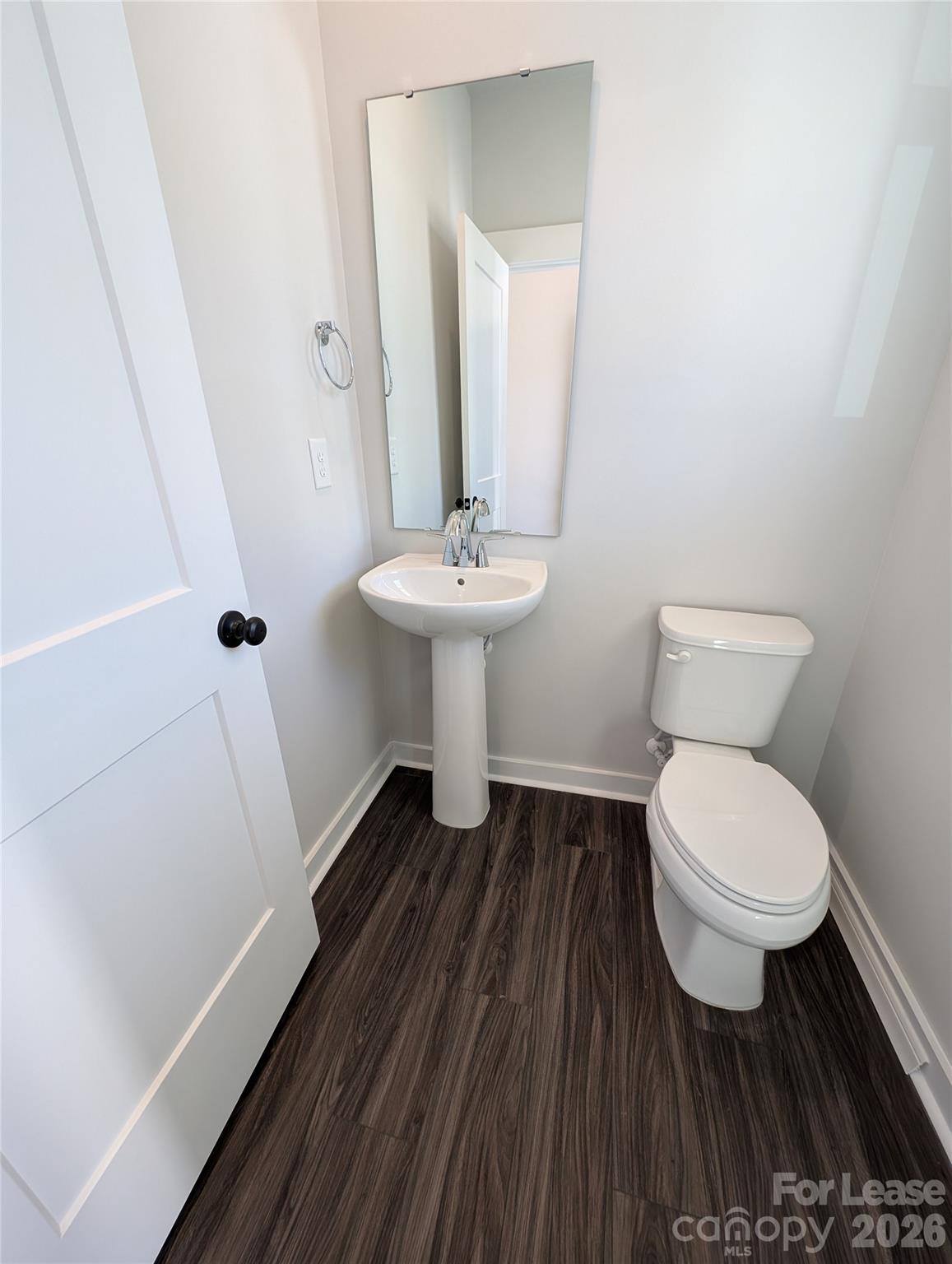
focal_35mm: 12
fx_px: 439
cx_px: 476
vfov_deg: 110.4
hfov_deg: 94.7
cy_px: 632
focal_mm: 2.23
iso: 59
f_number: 1.95
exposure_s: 1/60
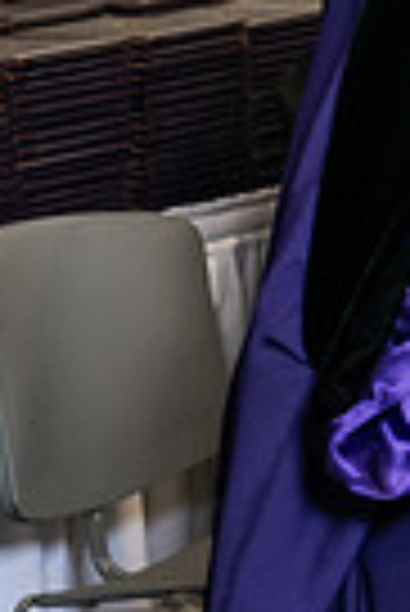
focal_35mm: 299
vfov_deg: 6.9
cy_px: -7
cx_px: 1167
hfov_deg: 4.5
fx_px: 5095
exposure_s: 1/200
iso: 2000
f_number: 5
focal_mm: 70
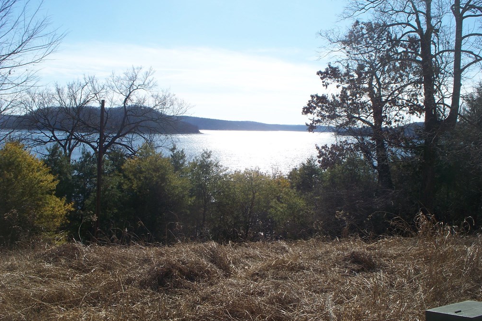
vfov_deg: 35.1
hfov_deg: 50.7
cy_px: 152
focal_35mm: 38
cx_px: 242
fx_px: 509
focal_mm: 7.54
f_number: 5
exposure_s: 1/400
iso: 64
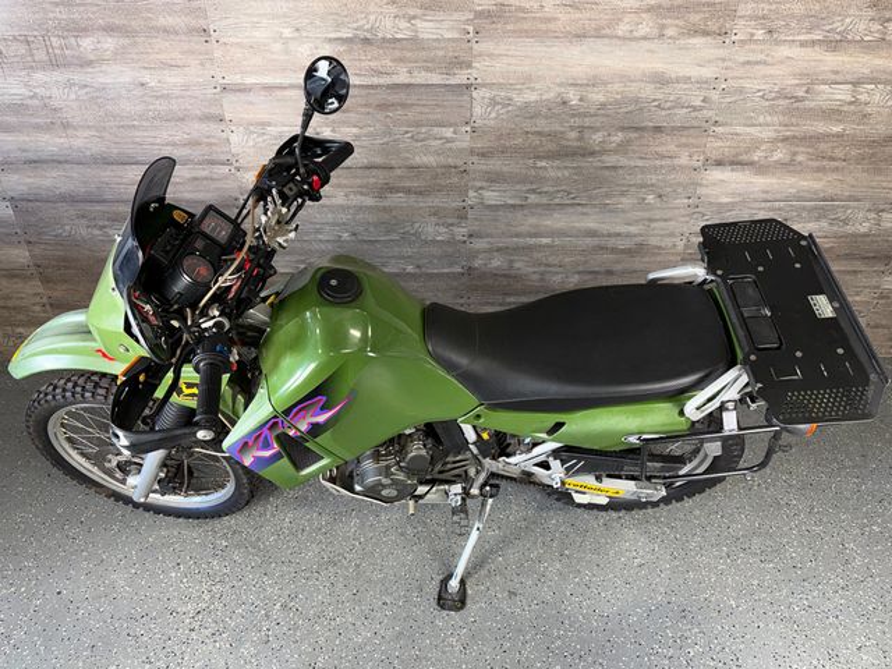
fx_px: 618
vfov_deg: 56.8
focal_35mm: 24
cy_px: 334
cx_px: 446
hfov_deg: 71.6
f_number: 1.78
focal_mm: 6.76
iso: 50
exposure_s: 1/31
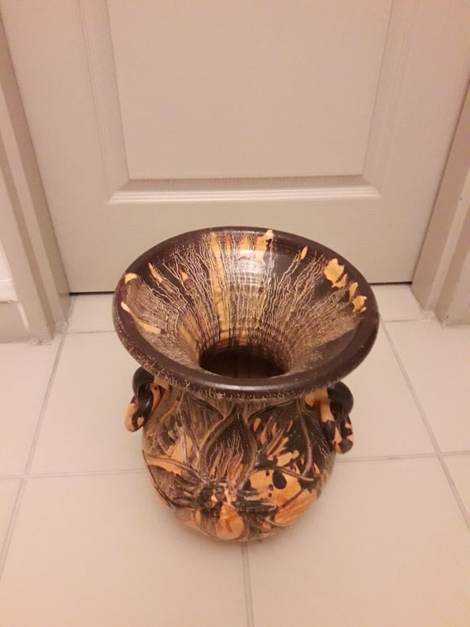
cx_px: 235
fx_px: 507
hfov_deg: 49.8
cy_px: 314
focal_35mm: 28
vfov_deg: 63.4
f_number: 1.9
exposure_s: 1/17
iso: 800
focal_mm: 3.7
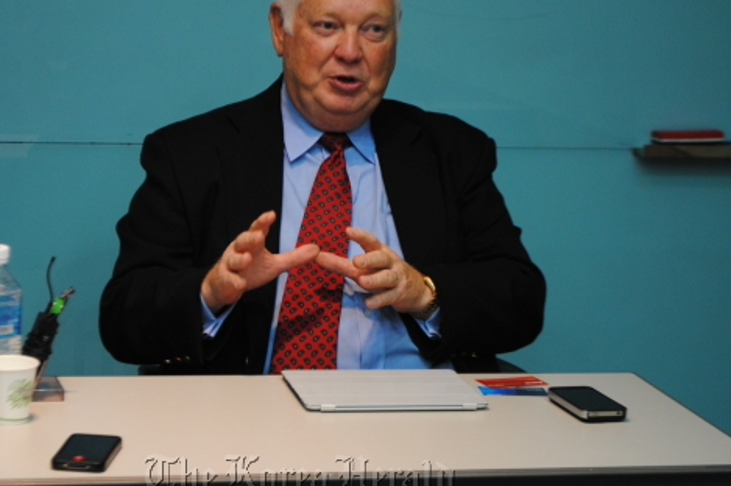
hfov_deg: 20.4
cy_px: 180
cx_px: 299
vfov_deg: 13.7
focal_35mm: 100
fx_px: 2029
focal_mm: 48
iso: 400
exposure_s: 1/30
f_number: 5.6
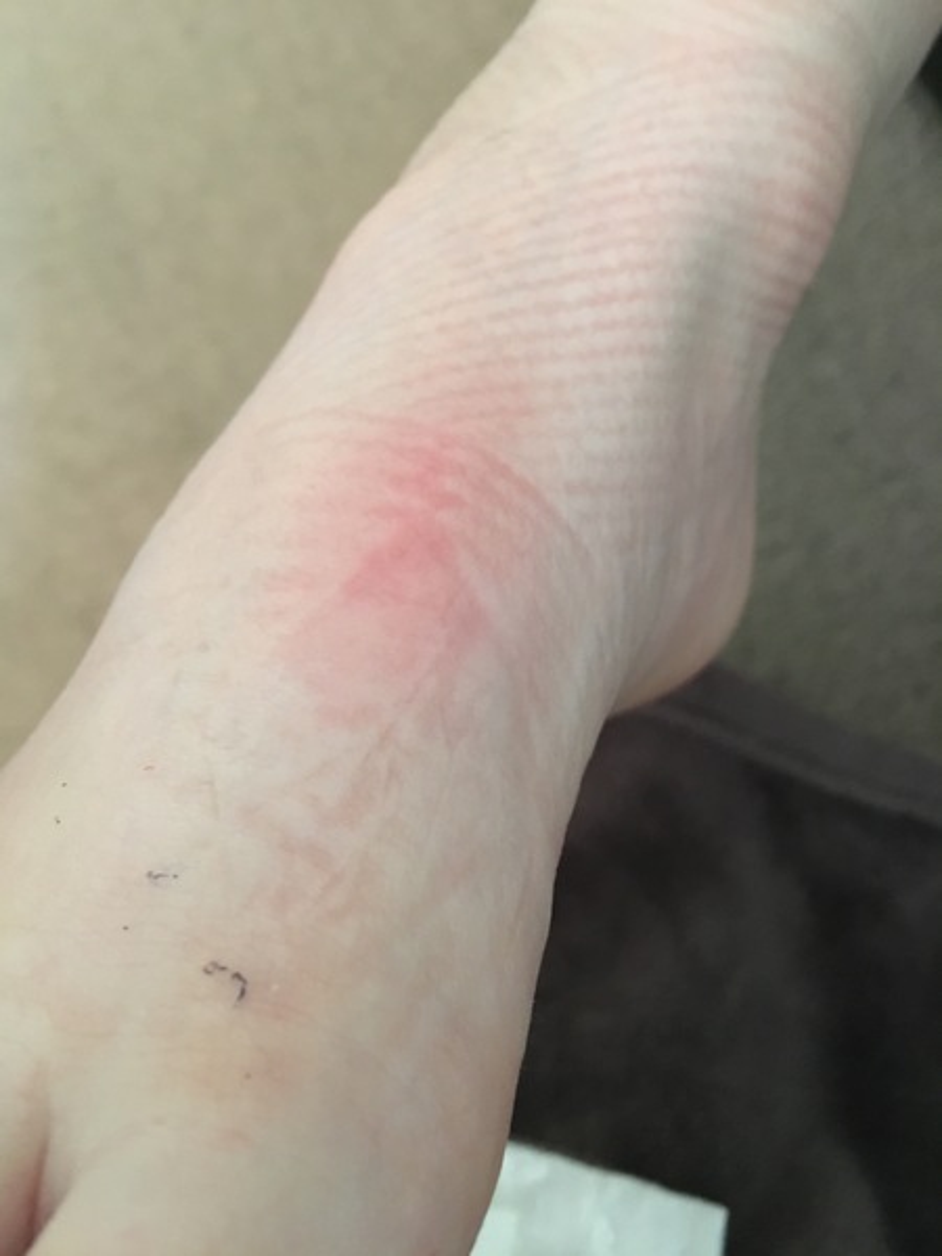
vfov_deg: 61.7
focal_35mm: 29
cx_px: 471
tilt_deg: -69.7
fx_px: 1052
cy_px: 628
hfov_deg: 48.2
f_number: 2.2
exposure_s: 1/17
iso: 400
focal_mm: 4.15
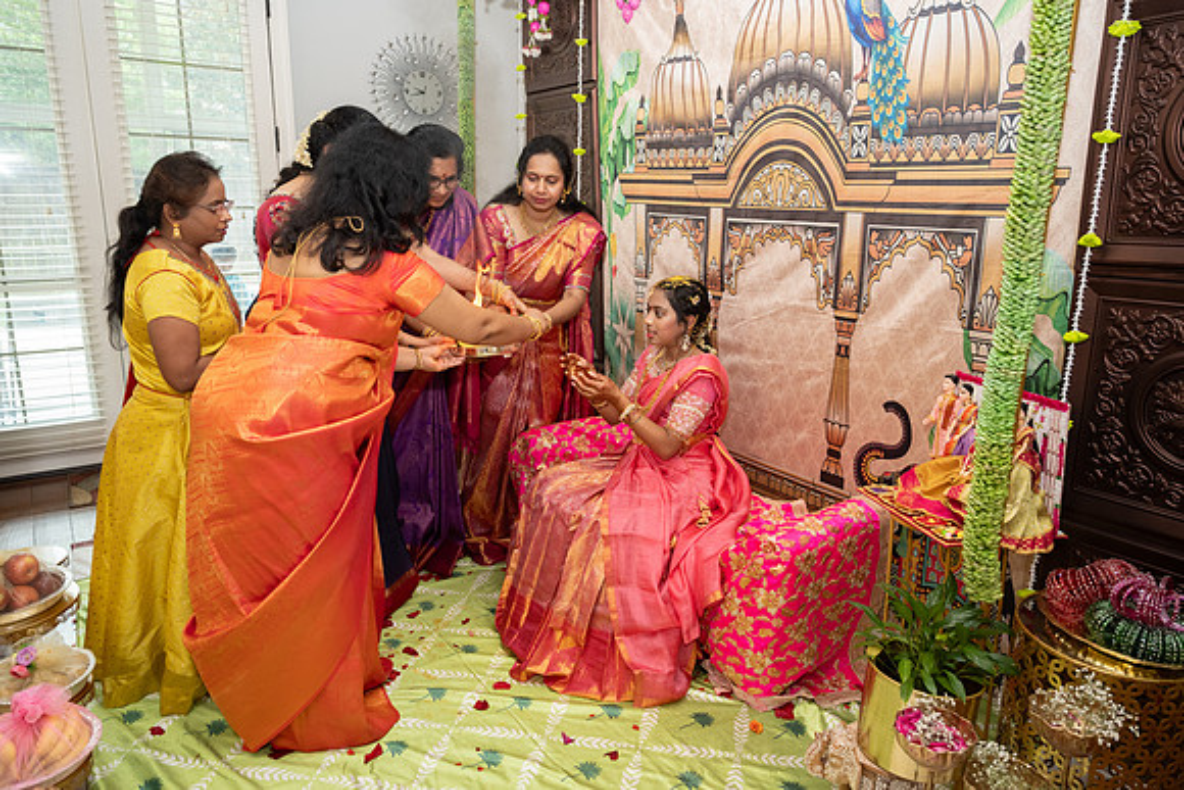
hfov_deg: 72.4
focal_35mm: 25
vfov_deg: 52.0
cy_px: 395
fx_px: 809
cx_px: 600
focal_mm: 24
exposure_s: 1/160
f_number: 3.5
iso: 800
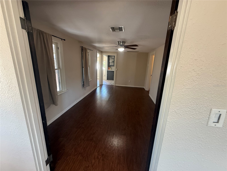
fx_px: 92
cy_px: 86
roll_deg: -1.7
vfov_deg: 85.7
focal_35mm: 14
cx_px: 114
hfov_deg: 102.1
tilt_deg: -13.3
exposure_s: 1/74
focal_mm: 2.22
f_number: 2.2
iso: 400
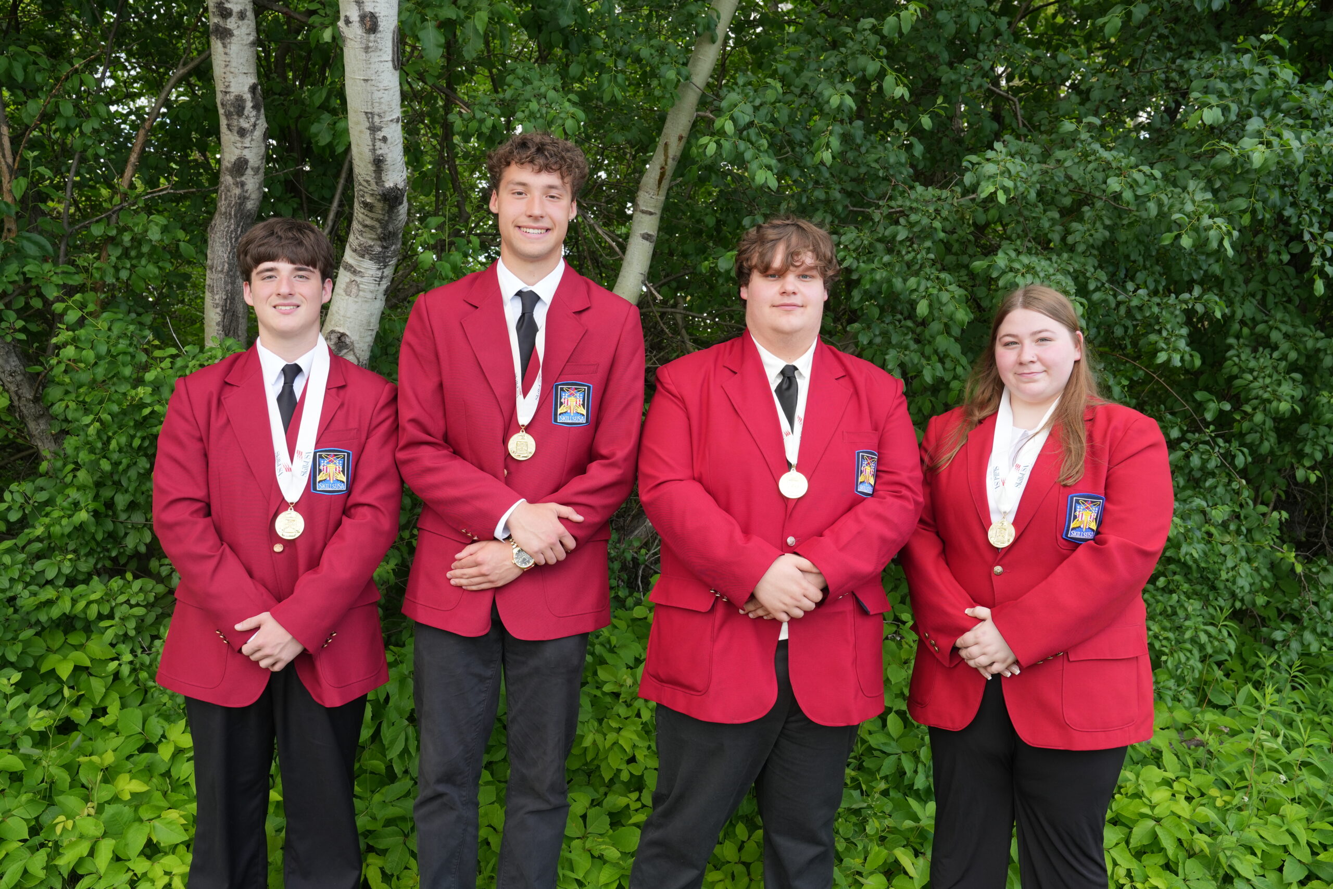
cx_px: 666
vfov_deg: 45.0
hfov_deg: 63.7
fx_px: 1074
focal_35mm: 29
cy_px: 444
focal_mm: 29
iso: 400
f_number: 7.1
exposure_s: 1/169
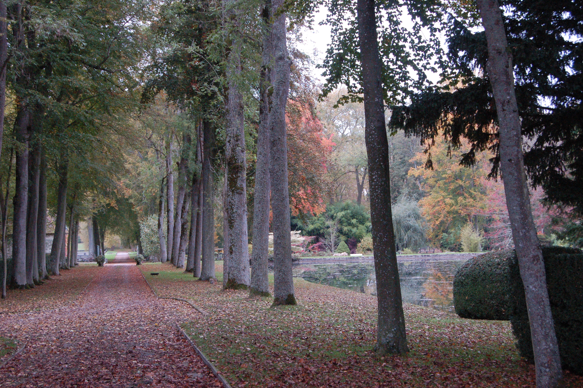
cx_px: 292
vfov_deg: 23.7
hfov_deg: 35.1
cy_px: 194
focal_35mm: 57
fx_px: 922
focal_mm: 38
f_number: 8
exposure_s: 1/250
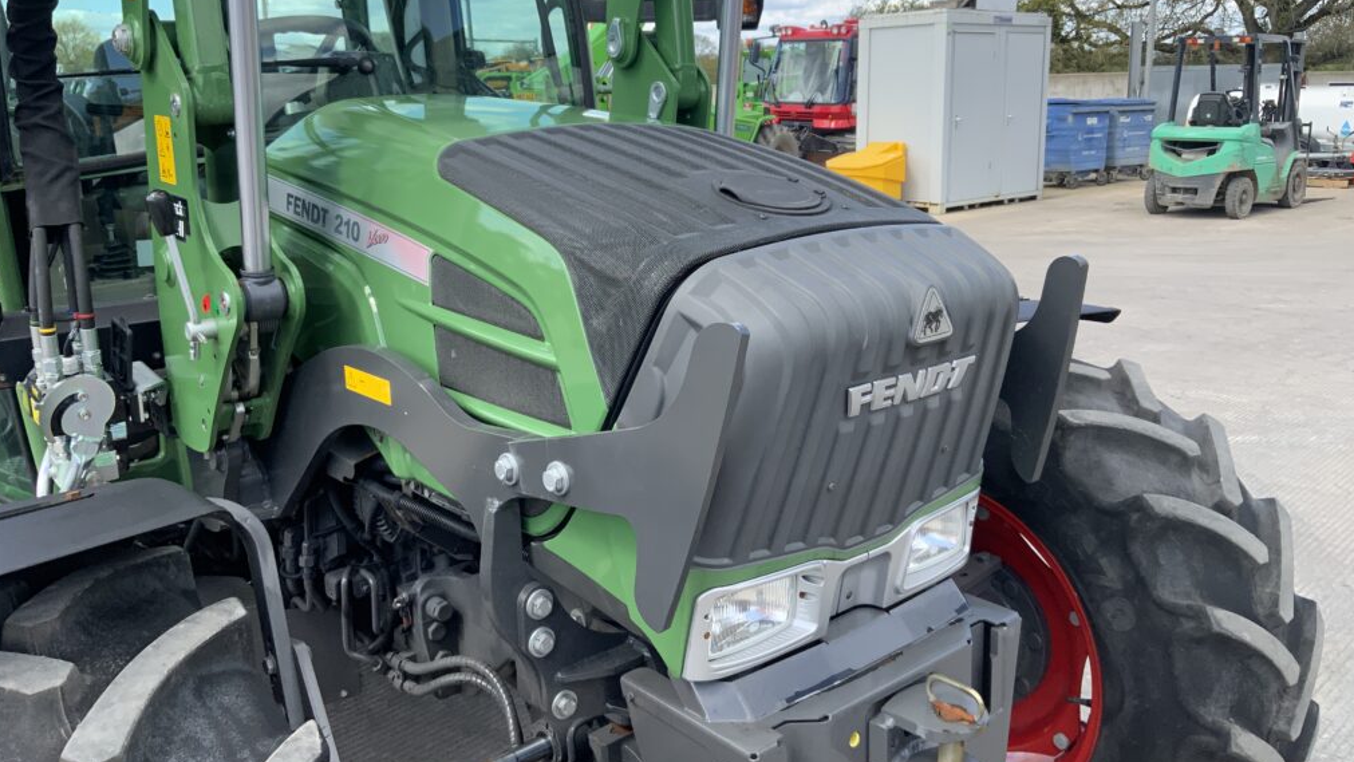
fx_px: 1149
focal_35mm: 32
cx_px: 679
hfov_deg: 61.0
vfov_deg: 36.6
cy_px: 329
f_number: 1.8
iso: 16
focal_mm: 3
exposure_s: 1/500
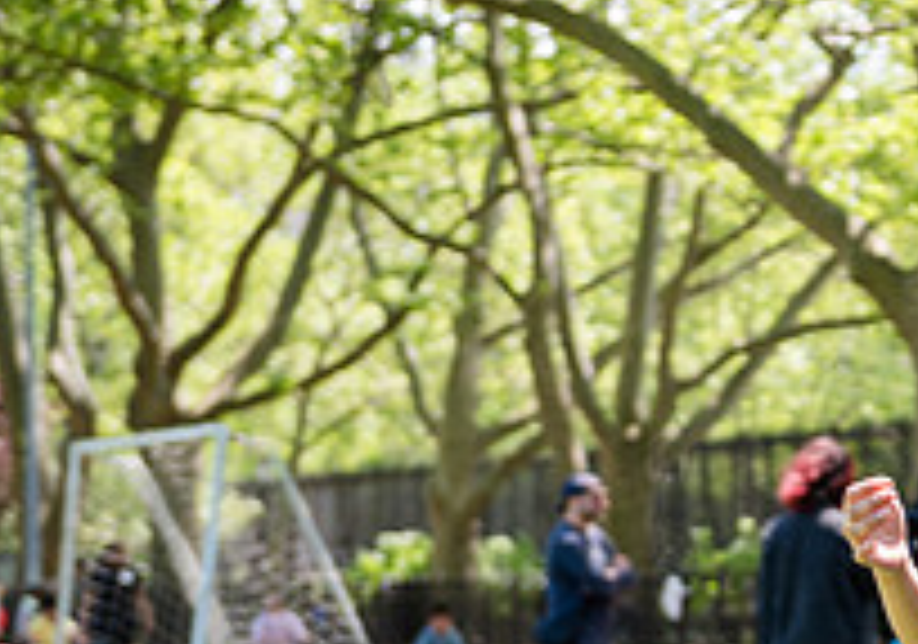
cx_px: 1389
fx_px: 5052
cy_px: 653
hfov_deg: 10.0
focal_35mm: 195
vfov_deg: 7.3
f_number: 3.5
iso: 200
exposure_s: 1/250
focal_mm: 62
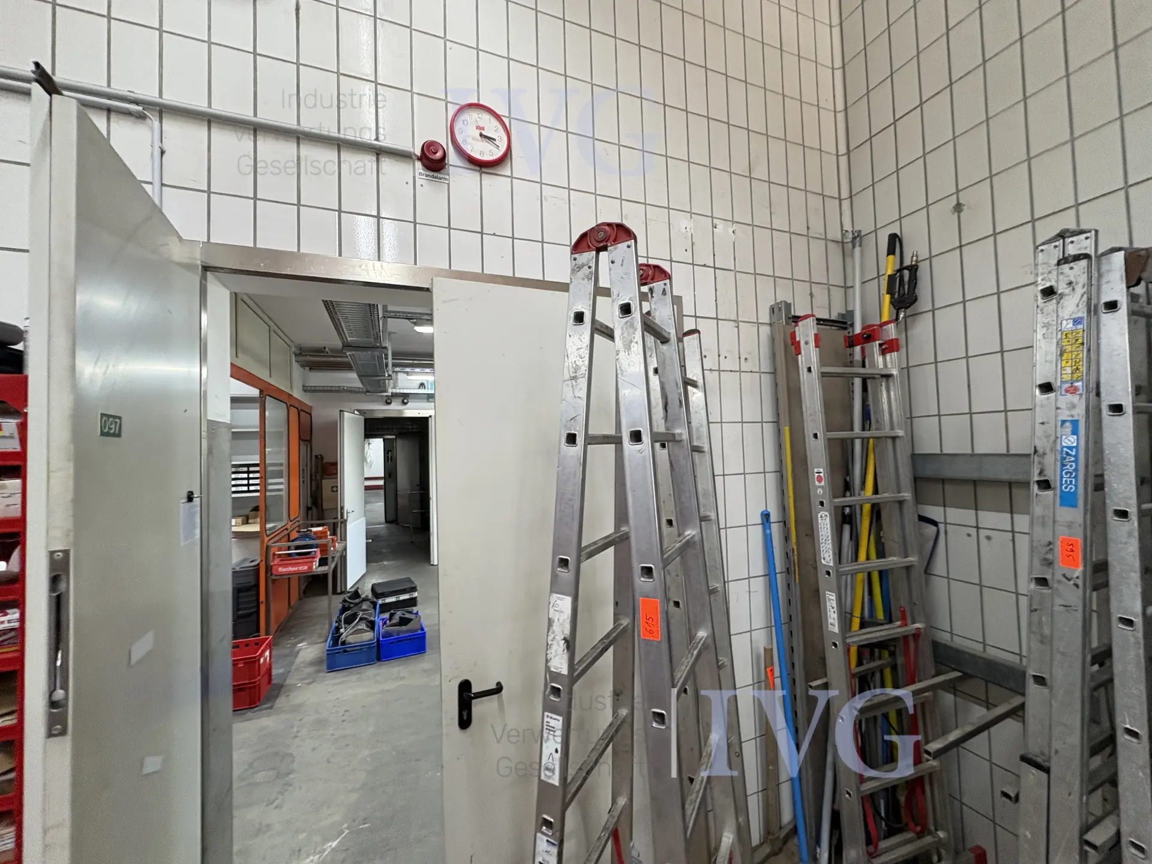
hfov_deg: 102.1
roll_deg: +3.3
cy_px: 432
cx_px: 576
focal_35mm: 14
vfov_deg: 85.7
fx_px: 466
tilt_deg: +3.5
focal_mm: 2.22
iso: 200
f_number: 2.2
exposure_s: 1/99
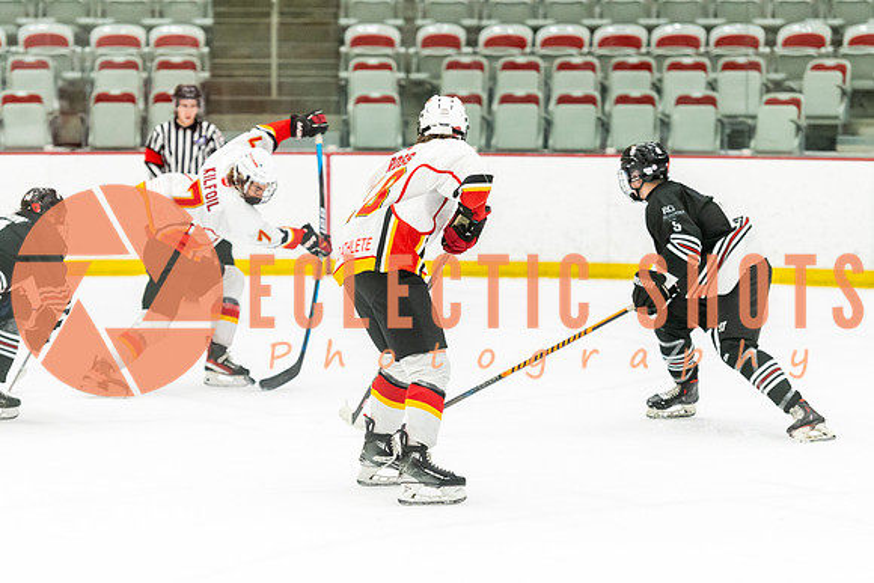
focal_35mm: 152
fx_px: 3702
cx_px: 405
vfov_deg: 9.0
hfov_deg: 13.5
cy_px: 302
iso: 3200
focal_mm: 122
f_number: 2.8
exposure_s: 1/640
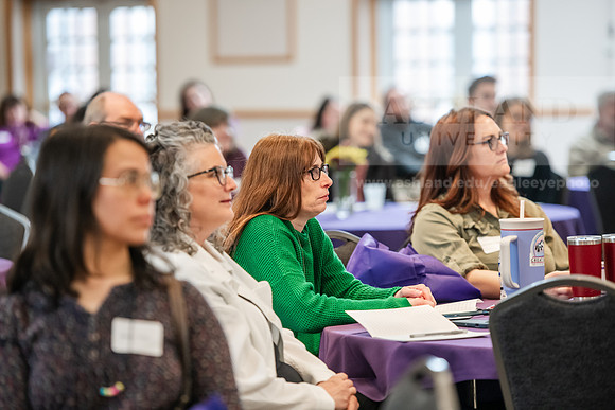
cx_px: 308
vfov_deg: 8.6
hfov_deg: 12.8
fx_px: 2734
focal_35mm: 160
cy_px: 205
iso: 2000
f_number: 3.2
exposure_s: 1/200
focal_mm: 160
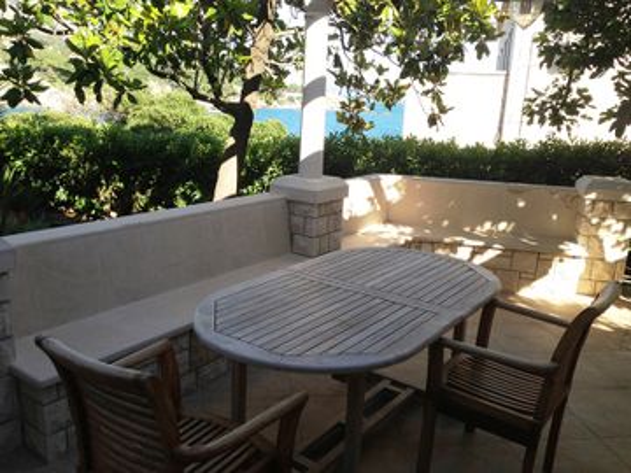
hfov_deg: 55.4
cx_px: 316
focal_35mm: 33
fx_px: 602
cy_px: 236
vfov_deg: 42.9
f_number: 2.4
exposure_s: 1/459
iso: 50
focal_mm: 4.13
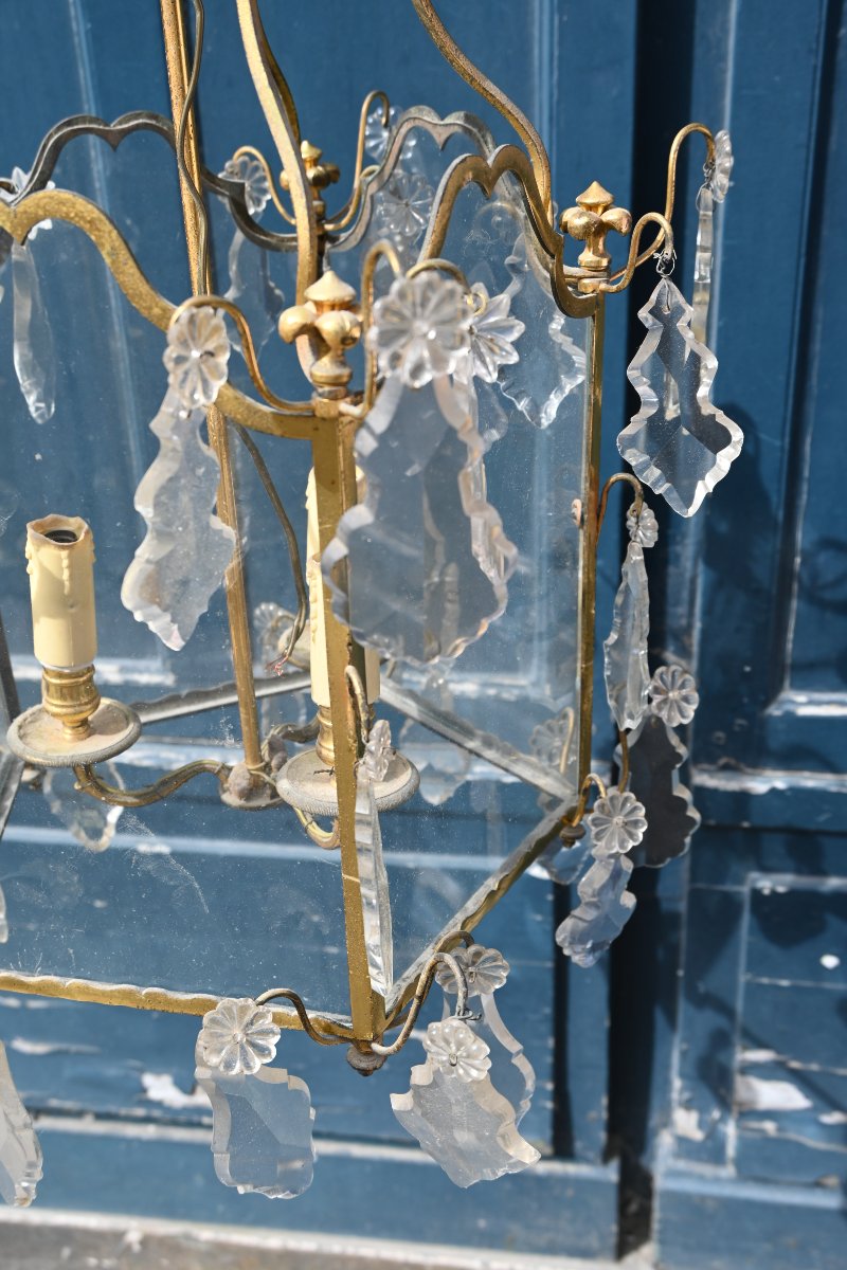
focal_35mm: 39
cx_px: 424
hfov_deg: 34.2
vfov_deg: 49.6
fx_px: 1376
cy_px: 635
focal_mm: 26
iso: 125
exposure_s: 1/250
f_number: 5.6
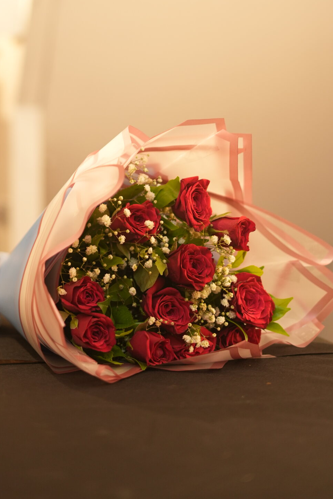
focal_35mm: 90
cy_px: 64
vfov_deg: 22.2
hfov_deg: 15.1
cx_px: 69
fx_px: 1248
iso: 640
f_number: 1.8
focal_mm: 50
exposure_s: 1/160
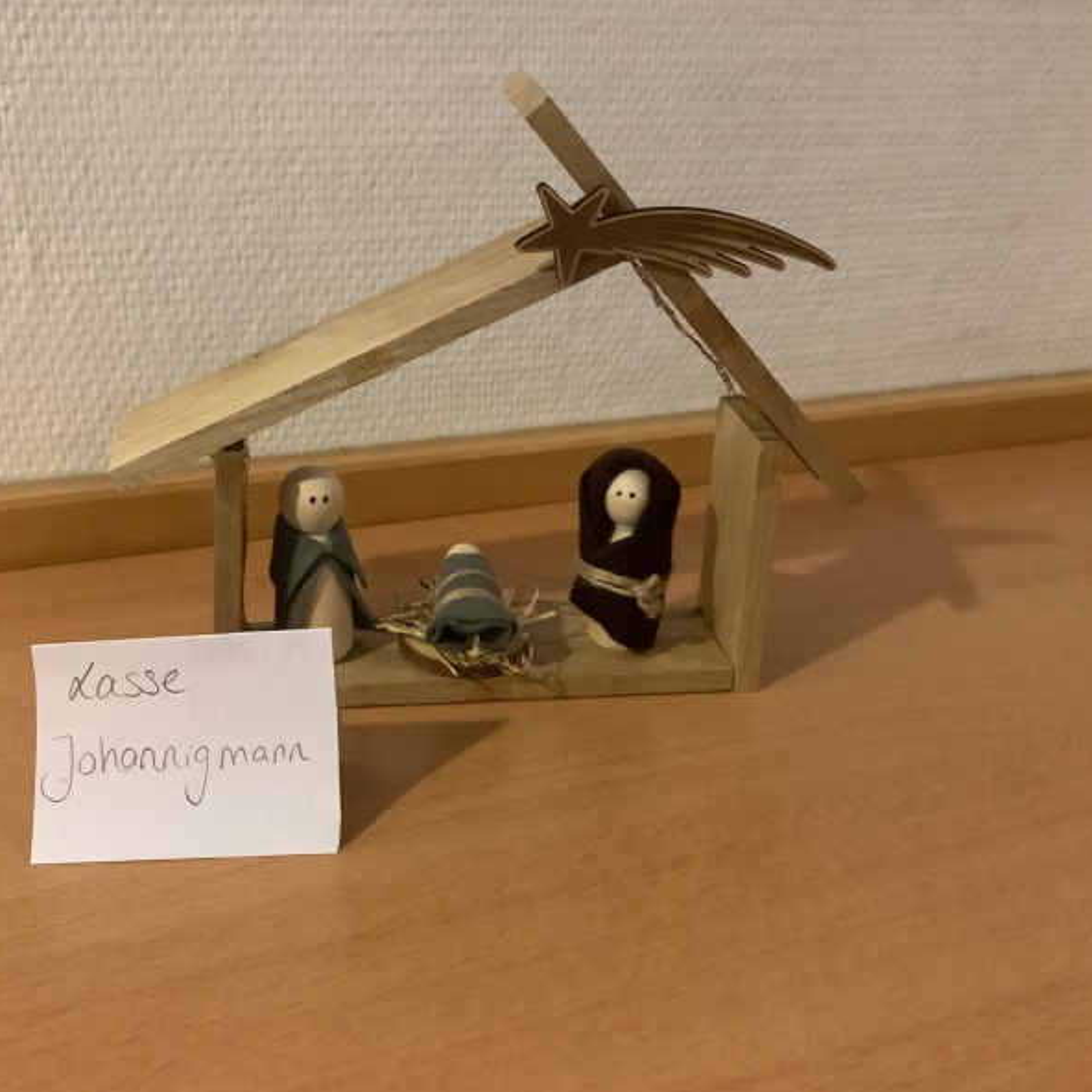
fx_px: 1321
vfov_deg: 44.9
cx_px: 435
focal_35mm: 37
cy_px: 552
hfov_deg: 44.7
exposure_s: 1/25
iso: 400
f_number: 2.4
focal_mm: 3.3
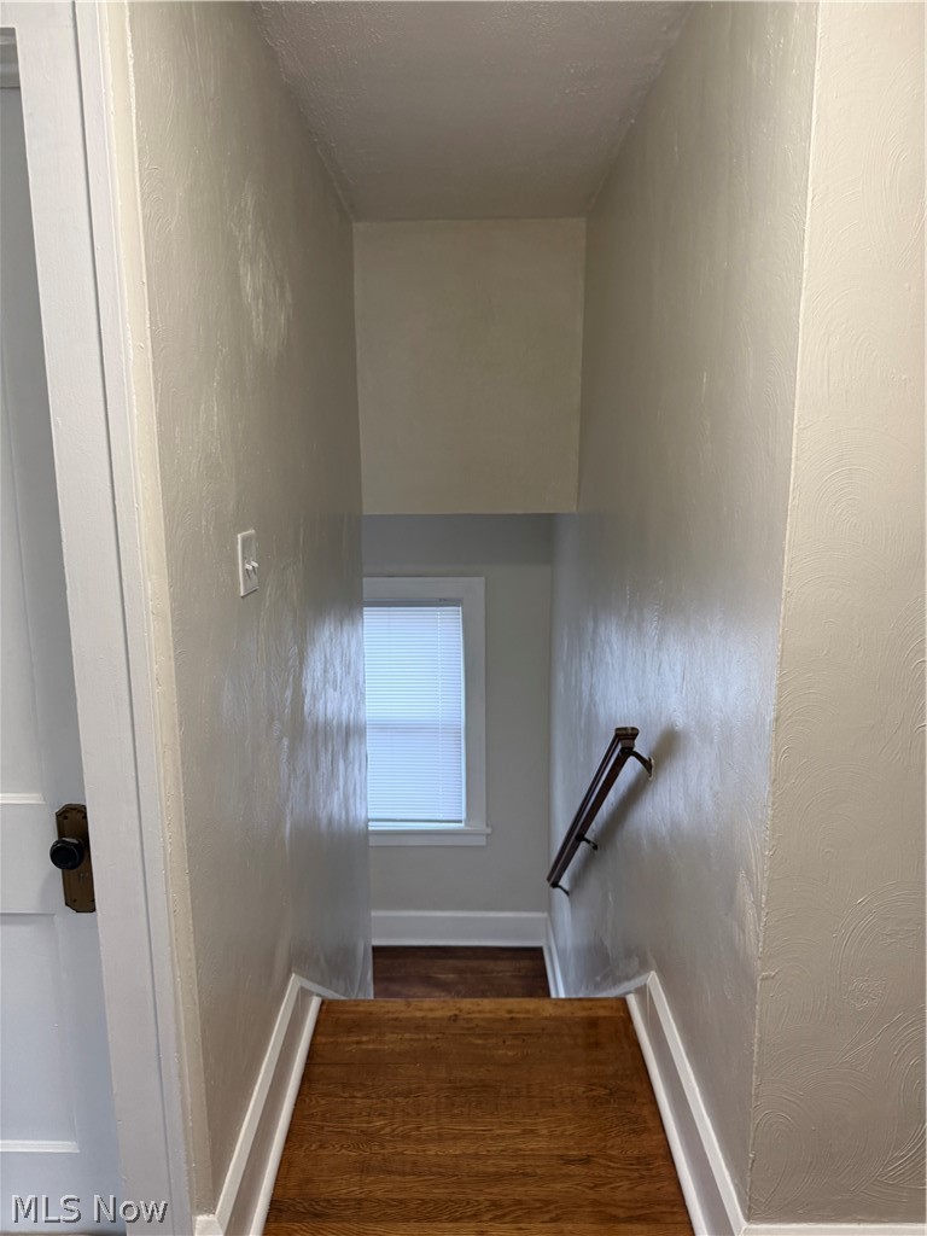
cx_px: 464
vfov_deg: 71.6
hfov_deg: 56.8
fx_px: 857
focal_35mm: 24
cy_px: 618
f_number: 1.78
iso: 250
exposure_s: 1/120
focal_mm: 6.76
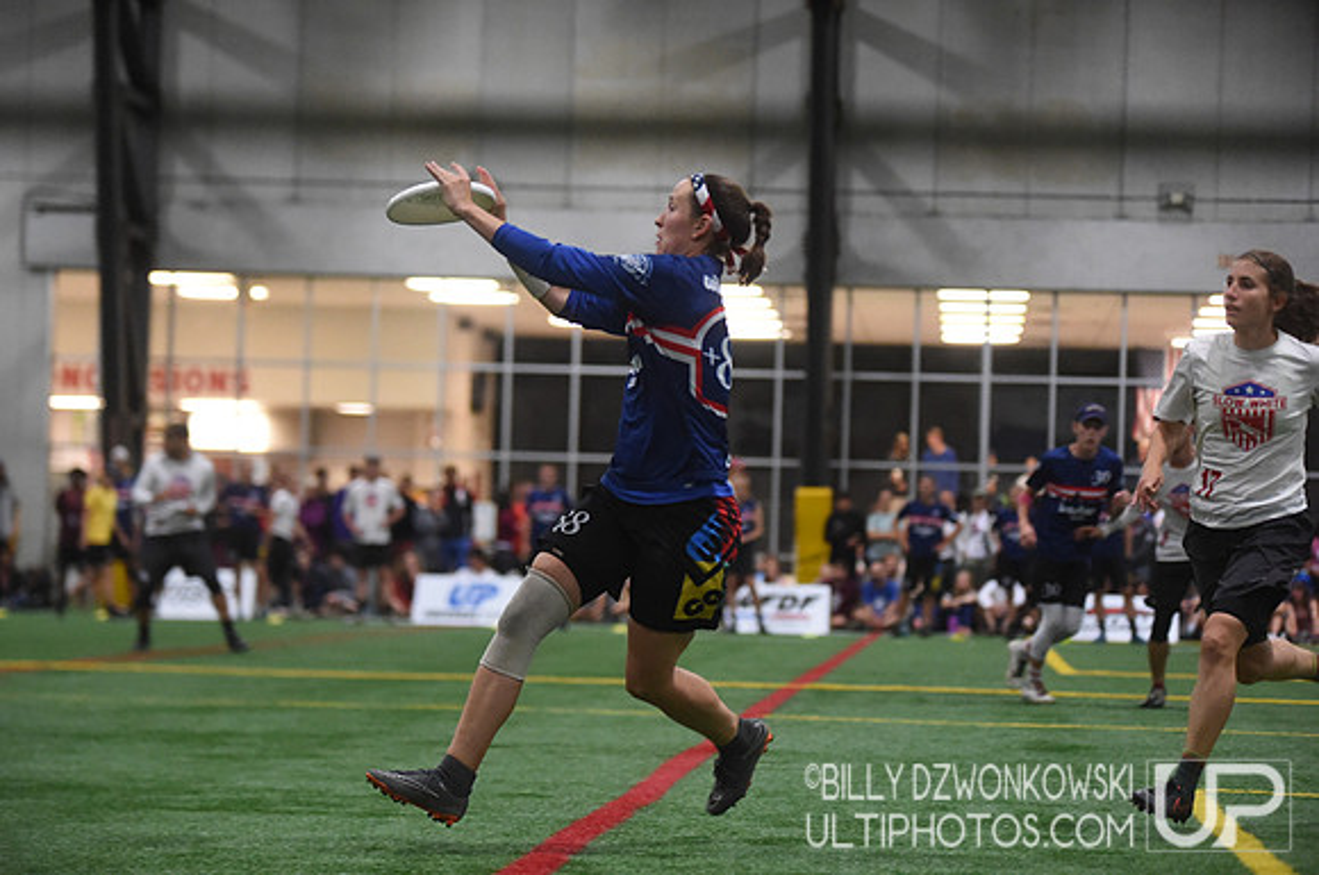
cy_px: 438
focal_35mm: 112
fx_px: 4098
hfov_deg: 18.3
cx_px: 660
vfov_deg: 12.2
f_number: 2.8
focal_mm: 112
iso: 10000
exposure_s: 1/640
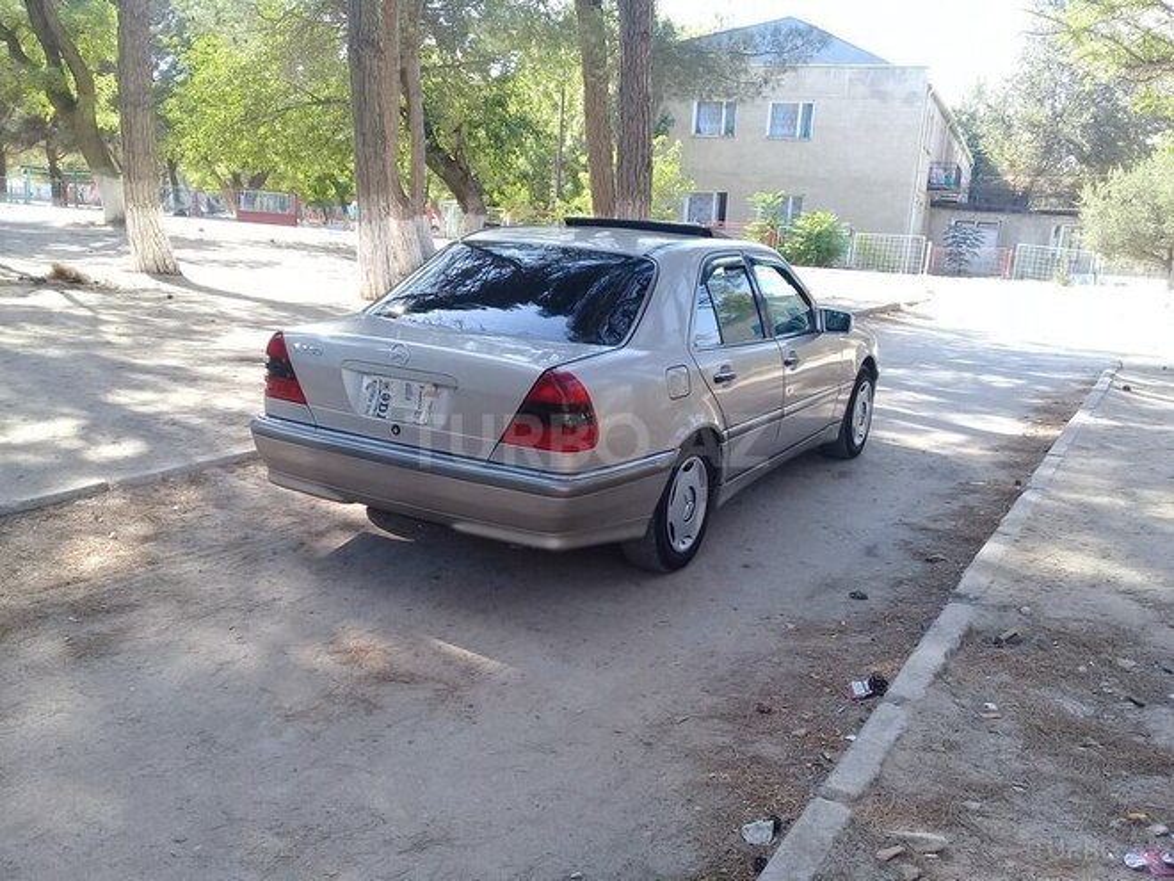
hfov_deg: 58.4
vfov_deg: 45.4
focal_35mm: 31
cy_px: 440
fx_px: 1051
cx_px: 587
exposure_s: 1/150
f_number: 2.2
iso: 50
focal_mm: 3.3
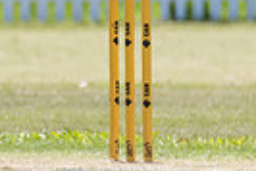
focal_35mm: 2588
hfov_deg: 0.8
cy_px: -18
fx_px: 18423
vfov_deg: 0.5
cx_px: -230
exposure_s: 1/2000
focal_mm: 500
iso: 800
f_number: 6.3
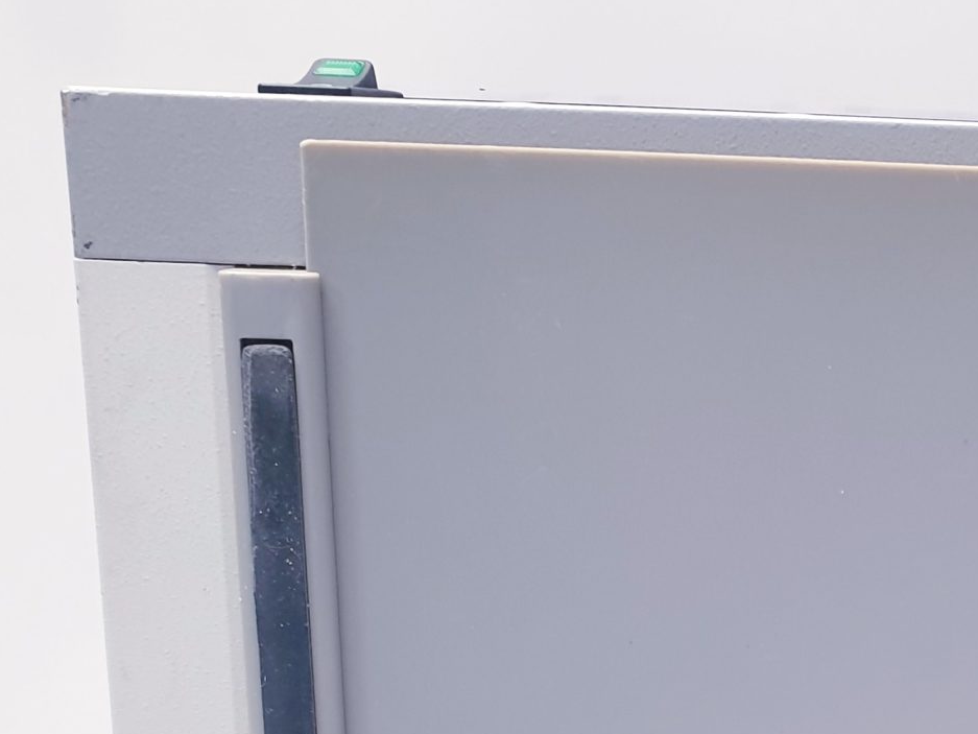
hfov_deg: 25.6
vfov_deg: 19.9
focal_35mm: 71
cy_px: 783
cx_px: 1050
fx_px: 2006
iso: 100
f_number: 2.4
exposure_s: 1/50
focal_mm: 4.3
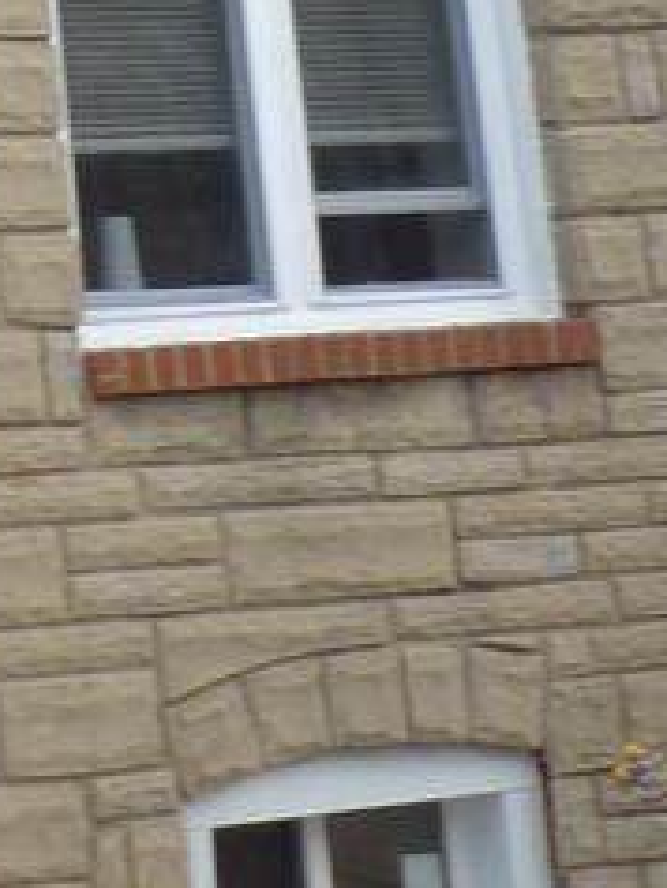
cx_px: -813
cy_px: -412
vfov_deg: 15.9
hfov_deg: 11.3
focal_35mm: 114
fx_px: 2926
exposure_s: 1/50
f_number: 2.8
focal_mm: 4.4
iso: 80
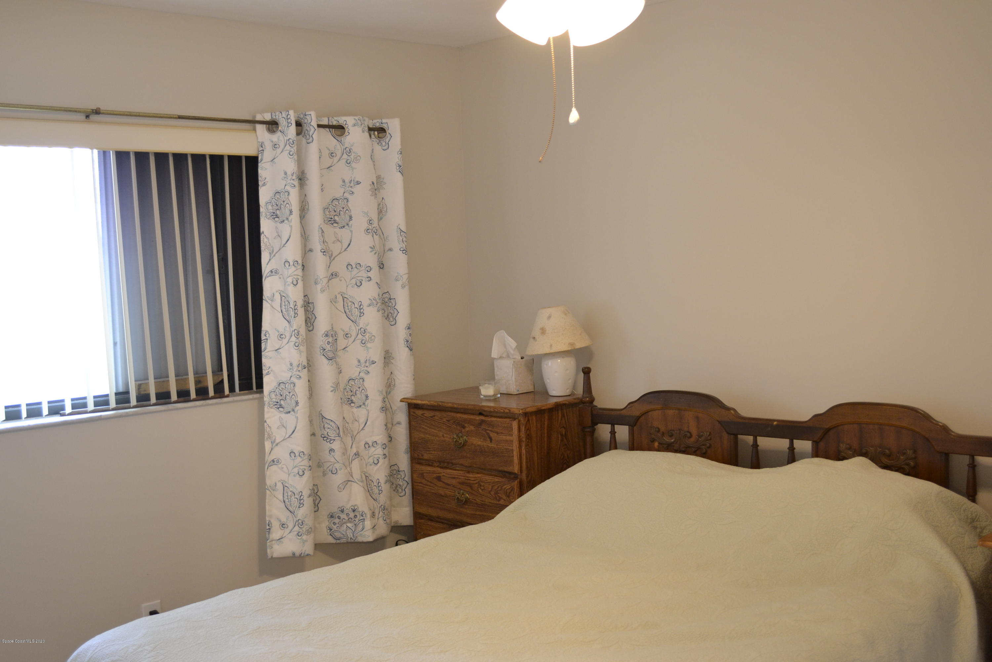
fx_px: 1075
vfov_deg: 34.2
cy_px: 331
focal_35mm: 39
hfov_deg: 49.6
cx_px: 496
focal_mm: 26
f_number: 4.2
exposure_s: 1/15
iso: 720
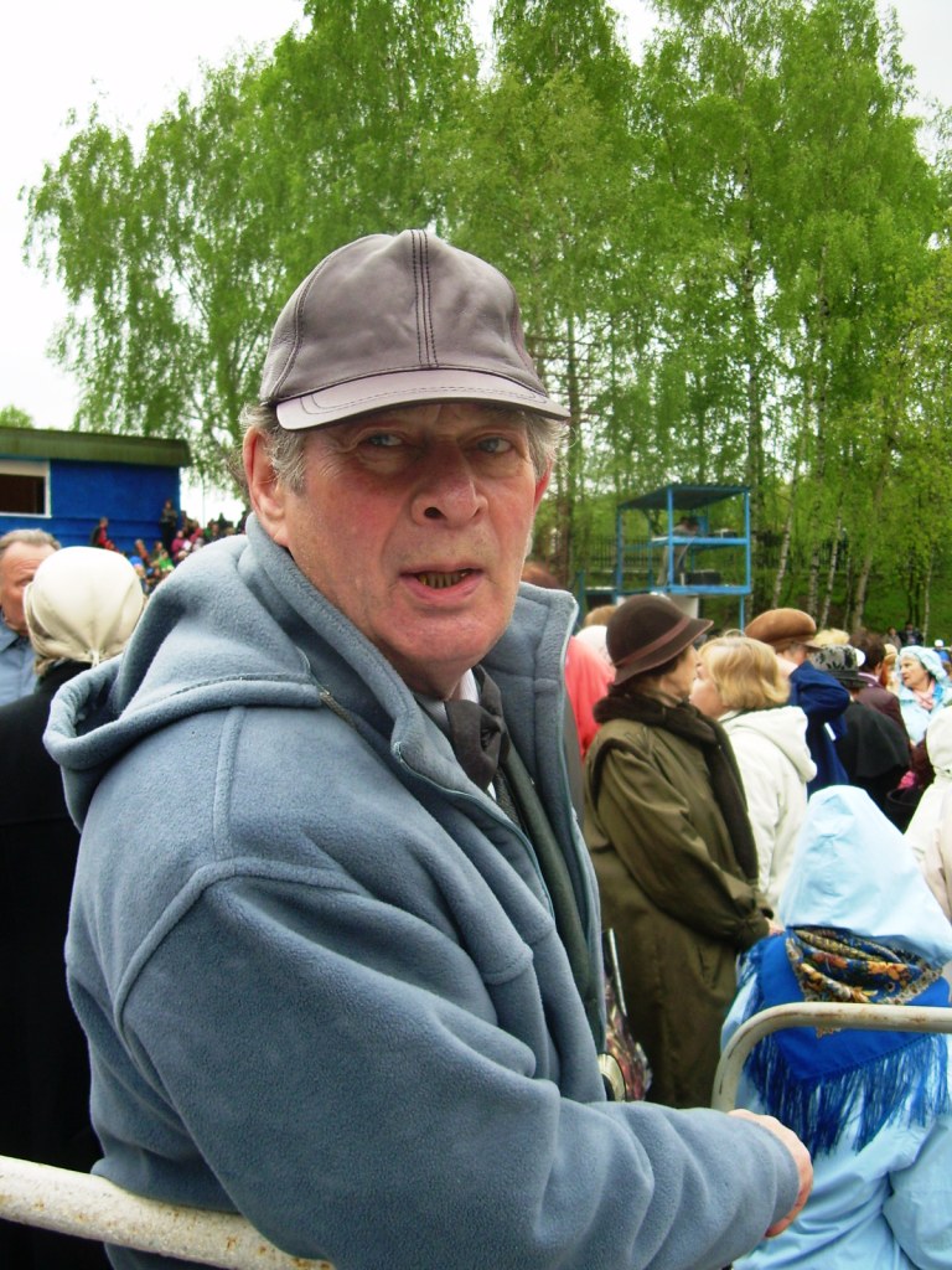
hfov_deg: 37.7
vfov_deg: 49.0
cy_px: 635
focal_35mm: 38
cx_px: 476
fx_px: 1393
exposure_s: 1/229
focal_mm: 6.3
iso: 50
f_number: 2.8
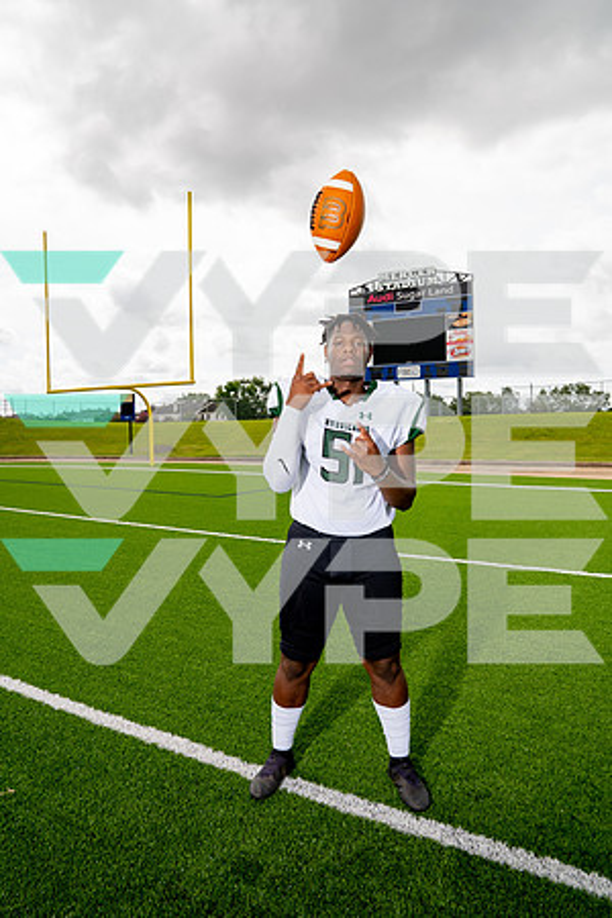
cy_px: 459
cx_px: 306
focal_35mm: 24
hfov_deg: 53.1
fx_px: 612
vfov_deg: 73.7
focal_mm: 24
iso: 200
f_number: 8
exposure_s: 1/250
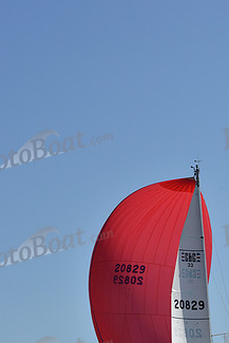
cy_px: 289
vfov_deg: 16.2
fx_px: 1191
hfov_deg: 11.0
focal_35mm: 125
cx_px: 168
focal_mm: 70
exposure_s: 1/1250
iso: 250
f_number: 9
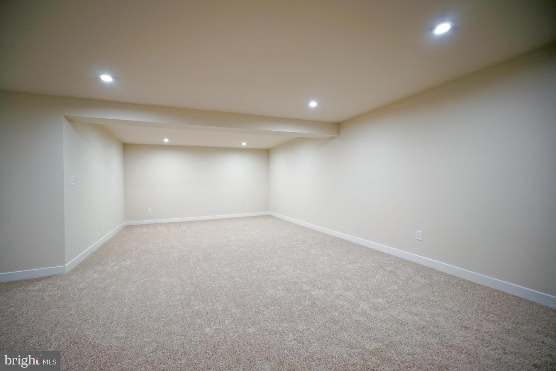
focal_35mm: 15
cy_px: 186
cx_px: 278
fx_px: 232
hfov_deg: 100.4
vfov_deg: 77.3
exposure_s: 1/30
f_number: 2.8
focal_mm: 10
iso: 250
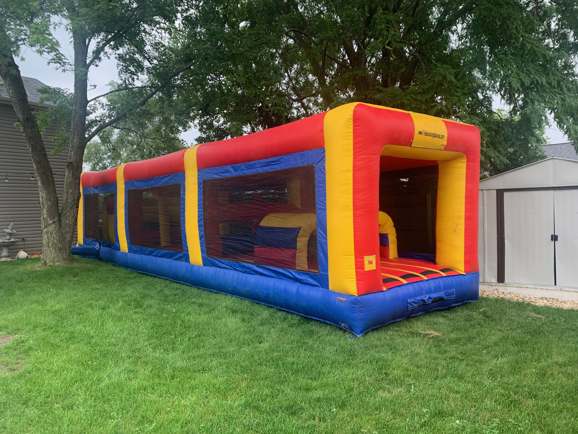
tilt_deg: +0.3
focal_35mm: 26
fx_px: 434
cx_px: 289
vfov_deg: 53.1
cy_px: 217
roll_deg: +3.7
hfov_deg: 67.3
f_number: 1.8
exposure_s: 1/122
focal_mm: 4.25
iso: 32
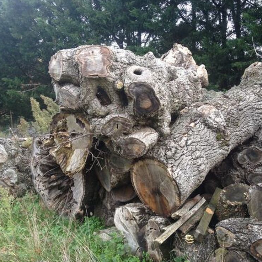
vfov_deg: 40.0
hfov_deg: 40.0
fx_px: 360
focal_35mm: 42
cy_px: 132
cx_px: 143
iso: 50
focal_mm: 4.28
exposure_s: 1/131
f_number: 2.4
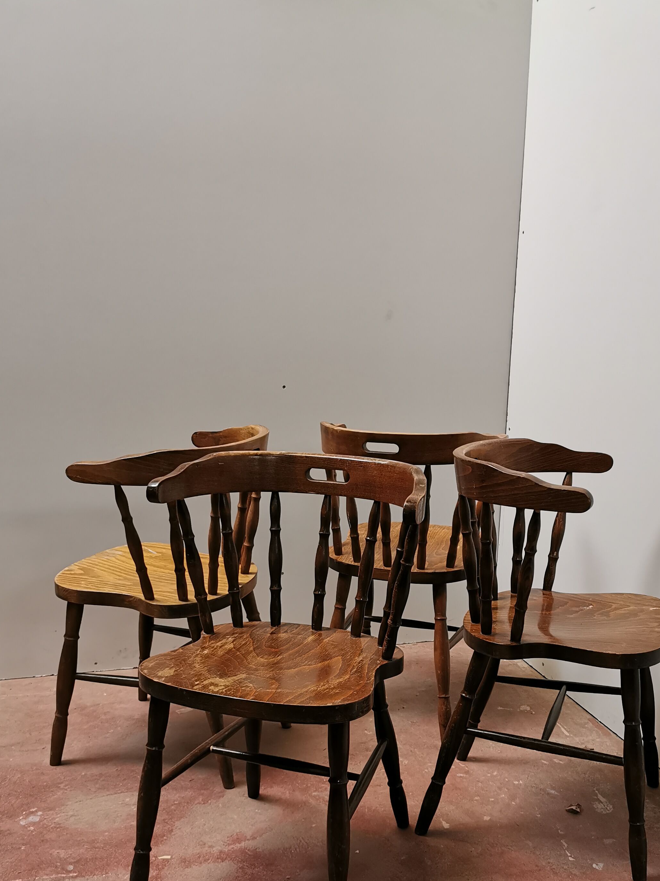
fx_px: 915
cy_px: 575
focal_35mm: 36
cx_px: 357
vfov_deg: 50.6
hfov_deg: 39.6
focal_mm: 5.56
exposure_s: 1/100
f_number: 1.6
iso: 400
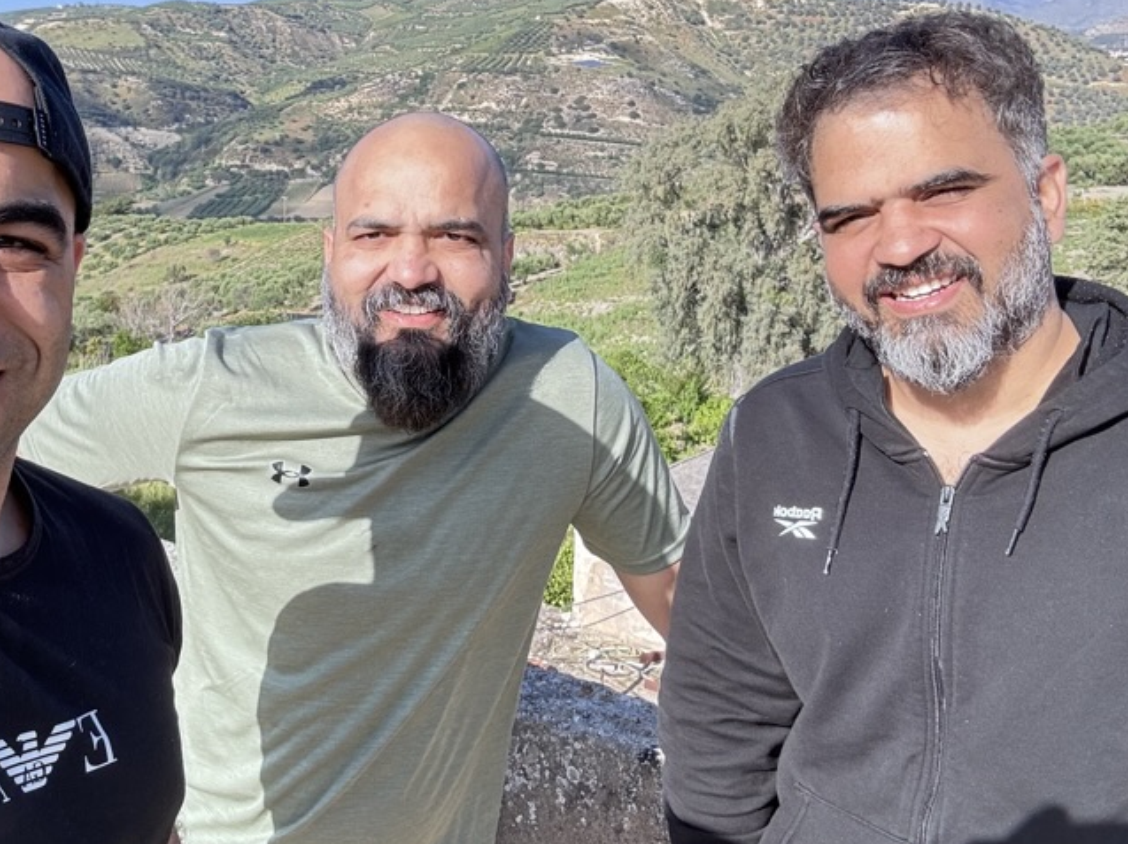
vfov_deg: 38.4
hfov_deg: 49.0
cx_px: 345
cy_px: 326
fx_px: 1205
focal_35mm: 37
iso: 25
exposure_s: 1/557
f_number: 1.9
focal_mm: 2.69
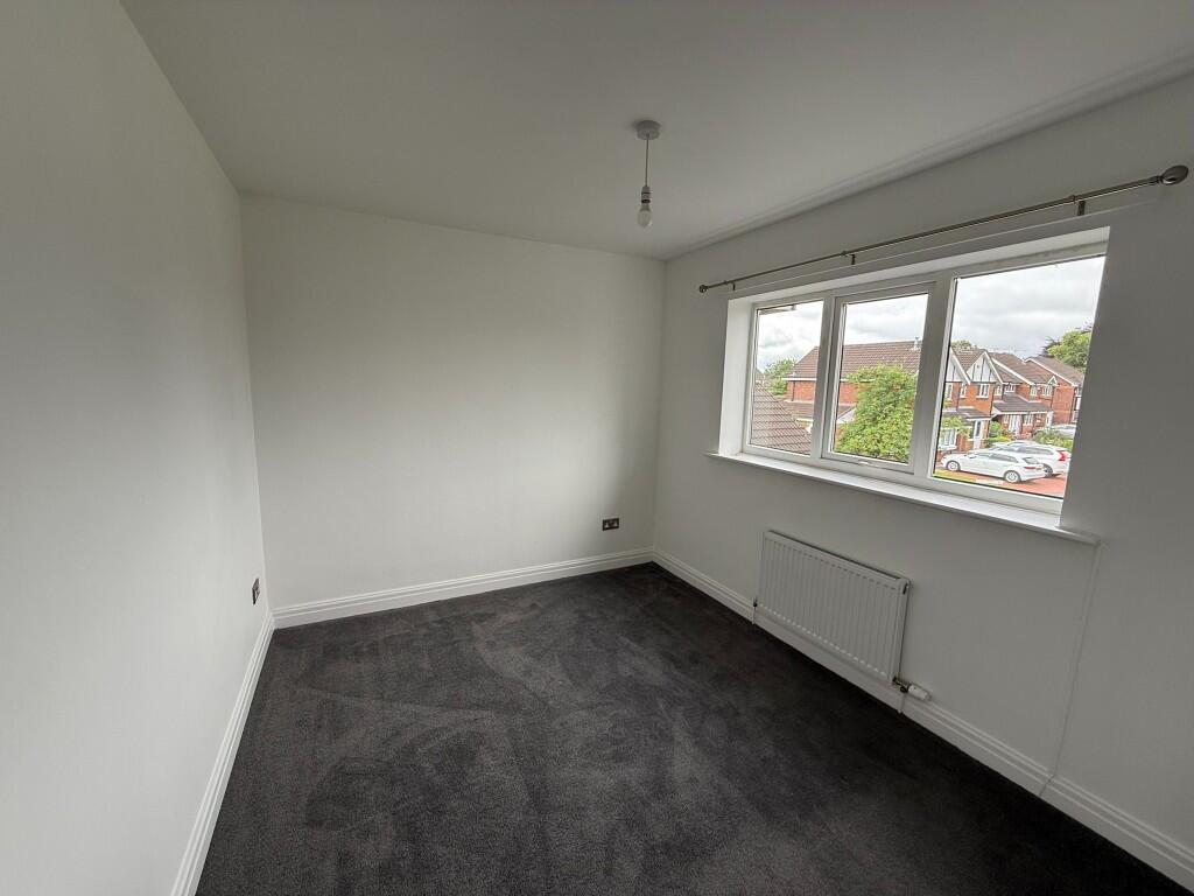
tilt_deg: -7.4
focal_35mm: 14
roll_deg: -2.6
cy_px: 448
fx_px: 483
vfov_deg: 85.7
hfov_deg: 102.1
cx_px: 597
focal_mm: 2.22
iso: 50
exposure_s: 1/125
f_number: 2.2
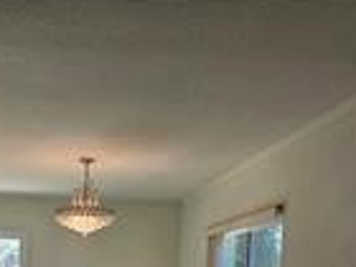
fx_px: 576
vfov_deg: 24.0
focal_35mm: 56
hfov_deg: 33.4
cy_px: 310
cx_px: 72
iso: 64
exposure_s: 1/120
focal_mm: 5.4
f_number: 1.8
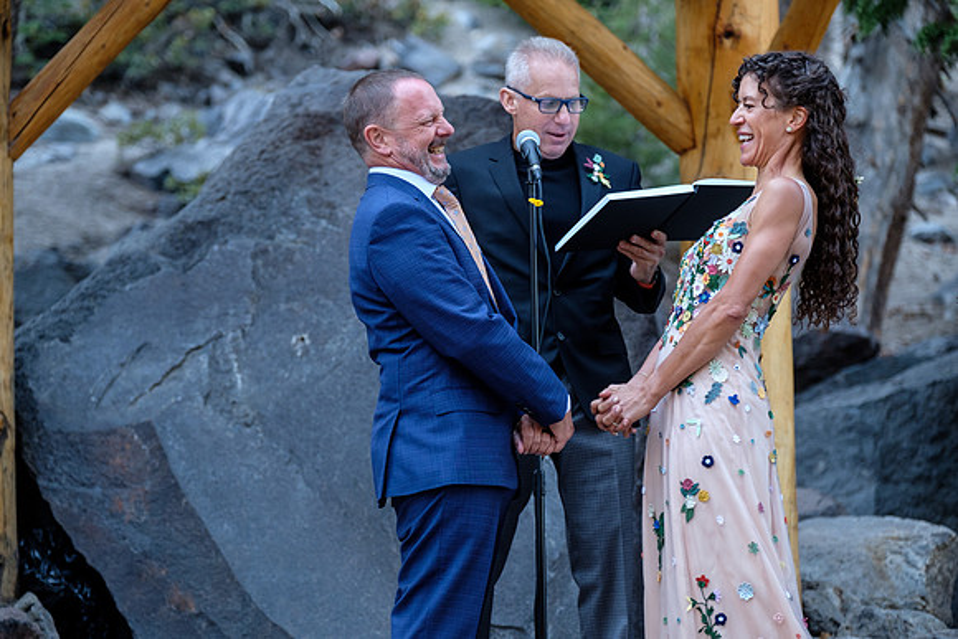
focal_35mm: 131
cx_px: 479
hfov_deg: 15.6
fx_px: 3487
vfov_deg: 10.5
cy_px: 320
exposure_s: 1/100
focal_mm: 87.1
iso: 640
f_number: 3.2
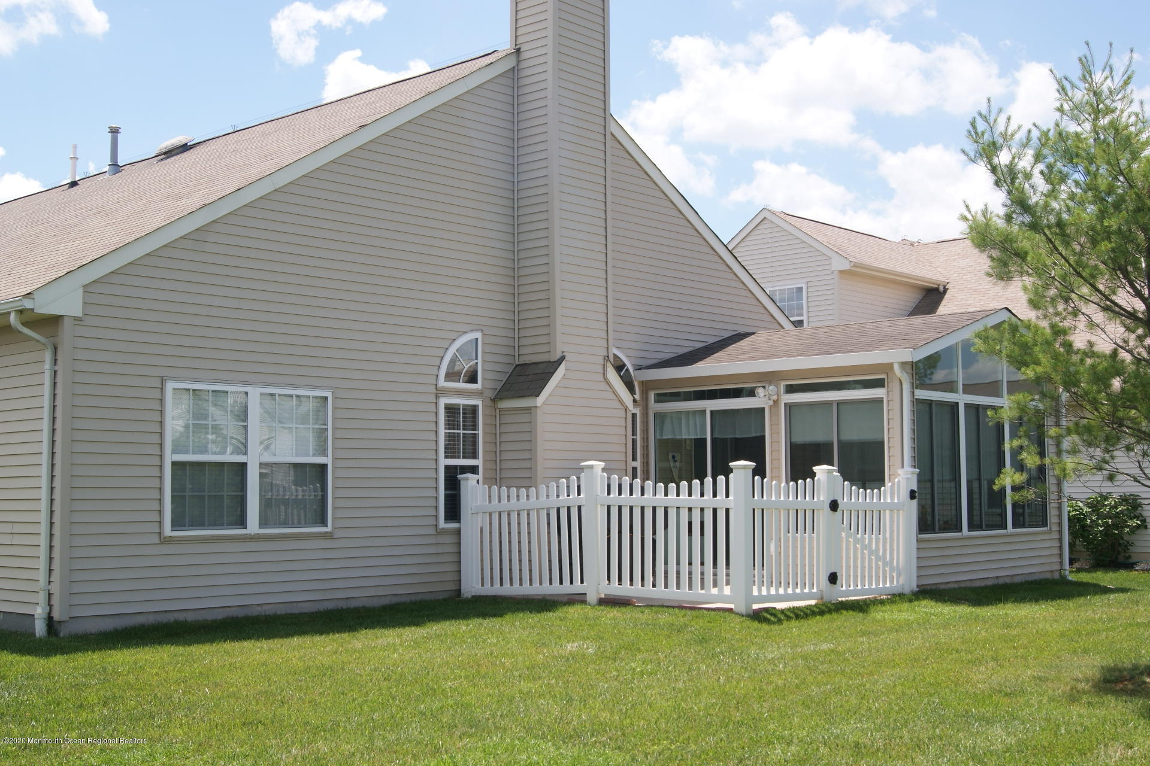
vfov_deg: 31.9
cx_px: 575
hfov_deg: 46.4
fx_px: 1342
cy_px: 383
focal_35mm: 42
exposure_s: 1/80
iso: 100
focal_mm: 28
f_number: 11
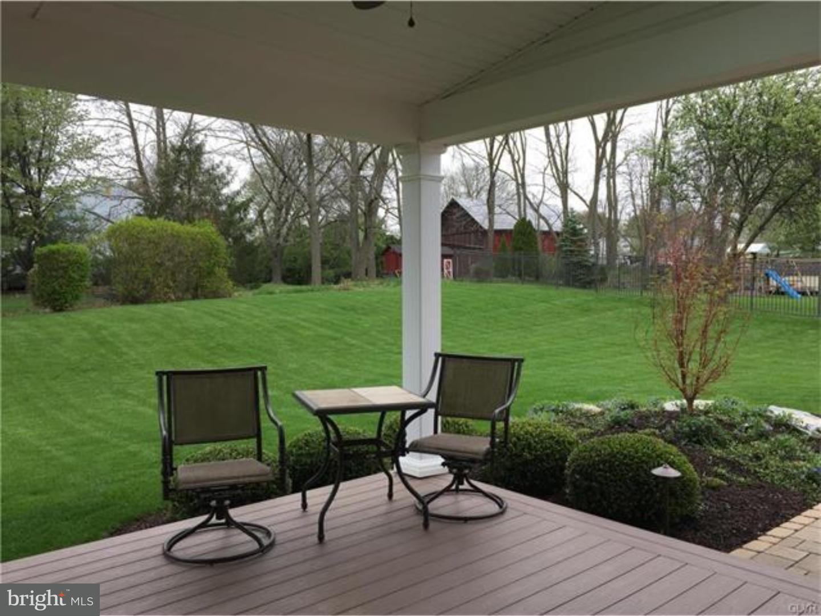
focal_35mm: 29
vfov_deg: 48.2
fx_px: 688
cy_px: 308
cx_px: 410
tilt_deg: -2.8
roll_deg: +0.5
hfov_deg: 61.7
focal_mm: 4.15
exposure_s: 1/216
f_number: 2.2
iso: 32
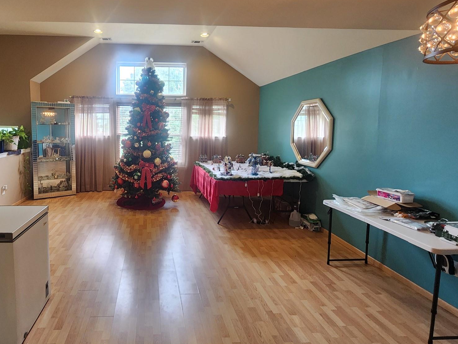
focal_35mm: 18
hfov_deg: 85.5
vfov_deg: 71.3
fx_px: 238
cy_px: 150
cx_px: 164
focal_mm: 2.2
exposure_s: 1/60
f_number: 2.2
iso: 400
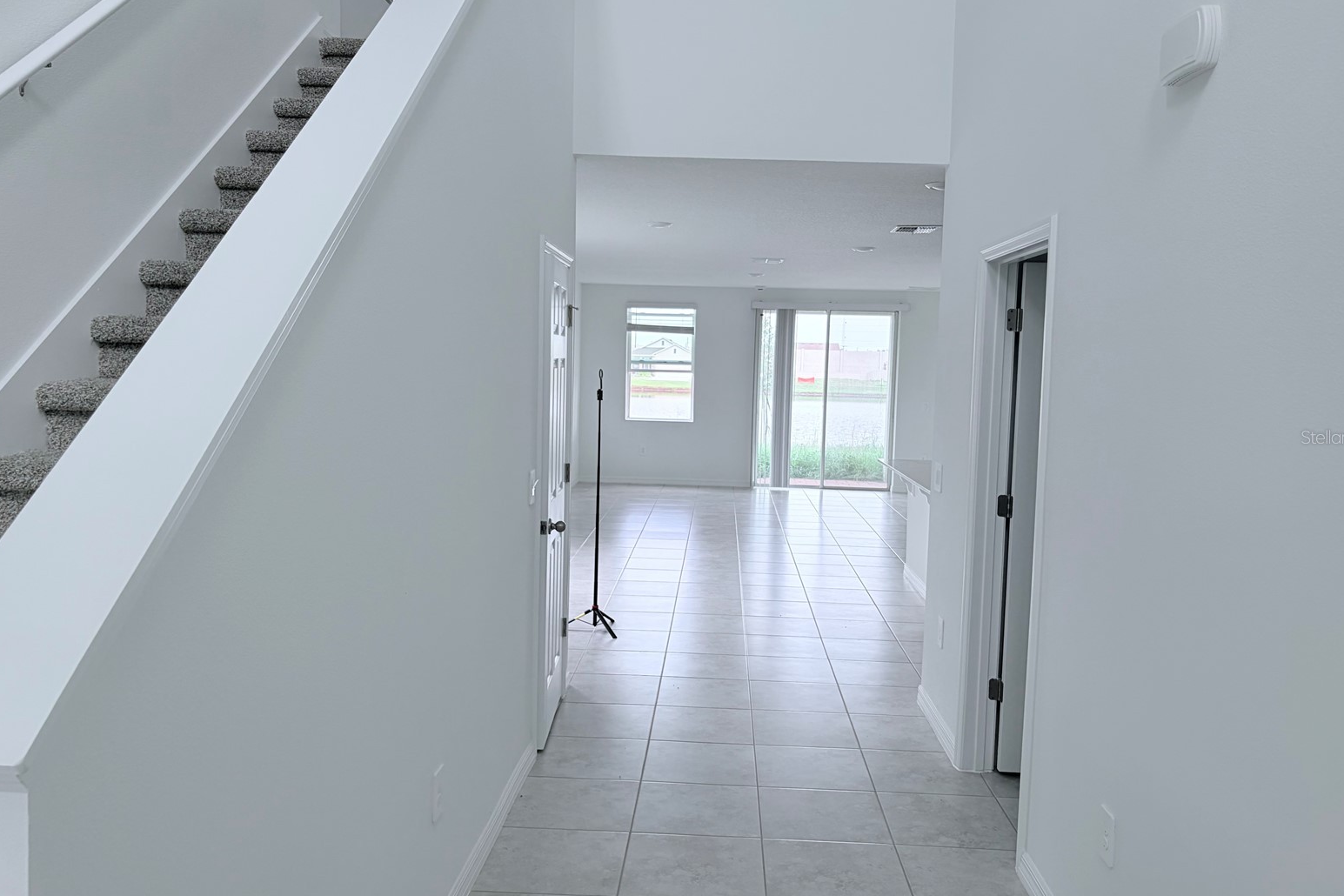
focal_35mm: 28
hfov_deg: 65.5
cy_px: 437
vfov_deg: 46.4
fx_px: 1045
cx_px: 687
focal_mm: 5.96
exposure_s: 1/209
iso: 80
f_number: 1.6
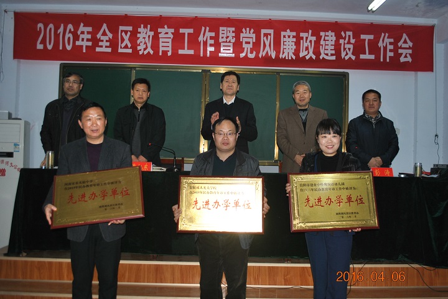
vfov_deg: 43.7
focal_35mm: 30
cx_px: 224
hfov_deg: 61.9
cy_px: 150
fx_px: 374
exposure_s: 1/60
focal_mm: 20
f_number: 3.8
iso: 200
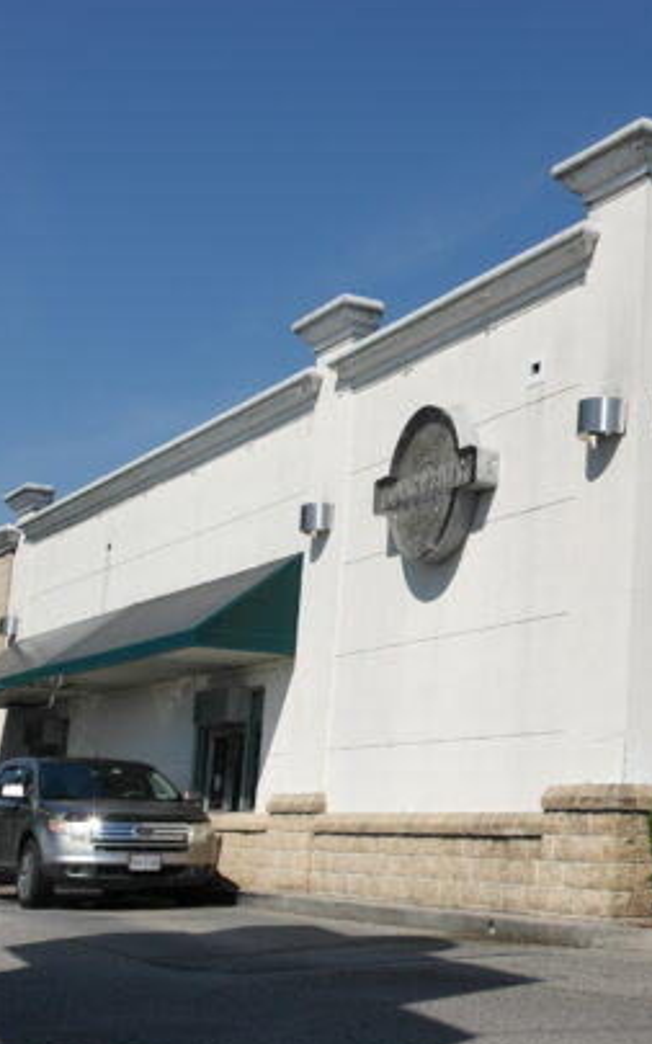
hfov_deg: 20.9
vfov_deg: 35.1
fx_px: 1650
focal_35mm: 58
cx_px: 768
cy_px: 523
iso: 100
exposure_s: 1/400
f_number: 8
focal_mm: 20
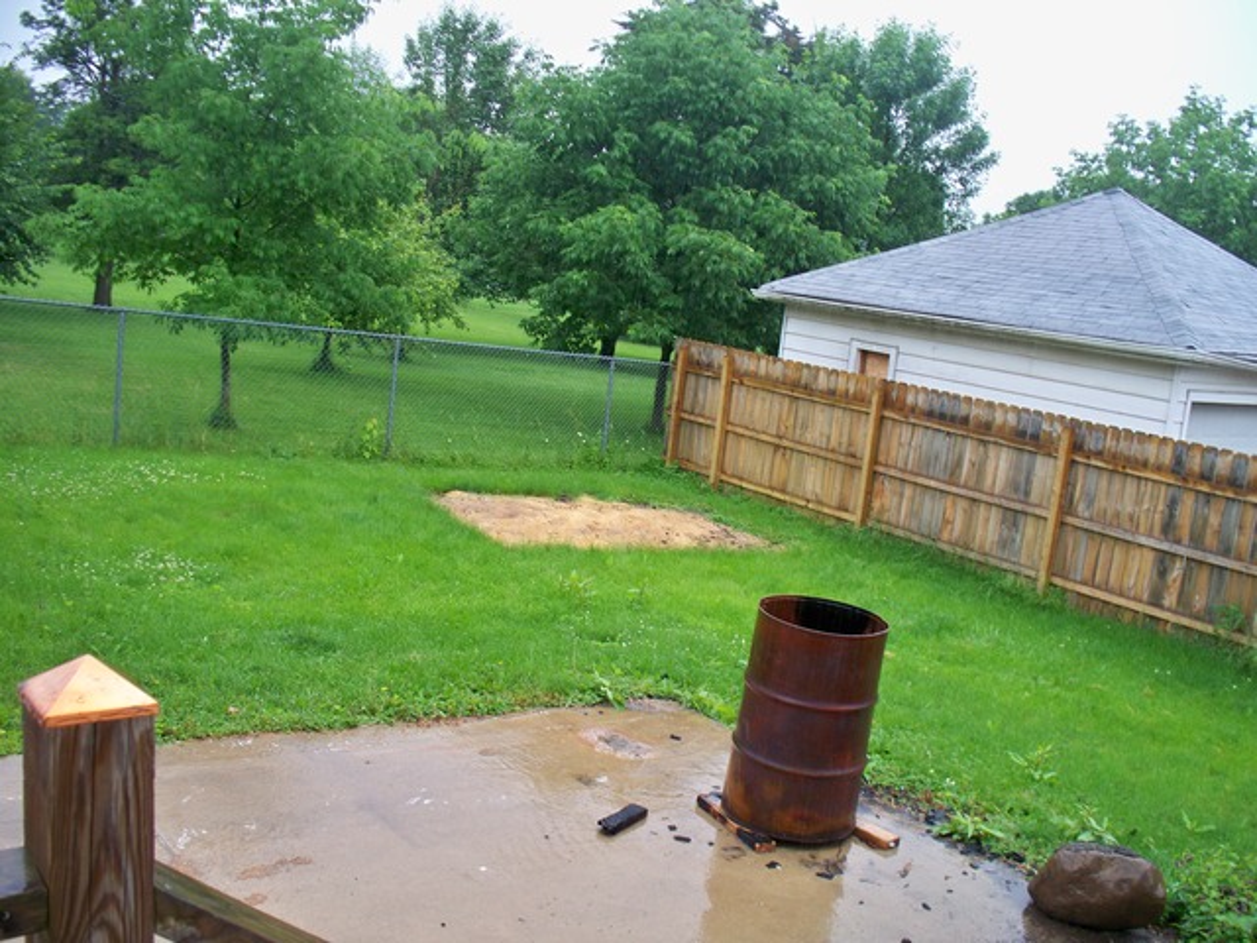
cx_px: 628
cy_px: 472
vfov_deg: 40.7
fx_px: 1271
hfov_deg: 52.6
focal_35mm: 35
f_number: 2.8
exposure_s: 1/60
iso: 80
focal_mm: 7.54
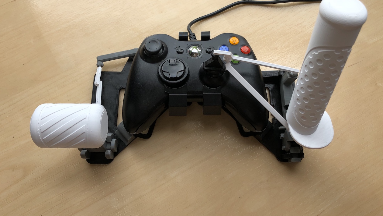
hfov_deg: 62.6
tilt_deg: -72.5
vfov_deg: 37.7
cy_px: 92
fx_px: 315
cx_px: 194
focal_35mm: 31
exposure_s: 1/226
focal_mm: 3.99
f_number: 1.8
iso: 20
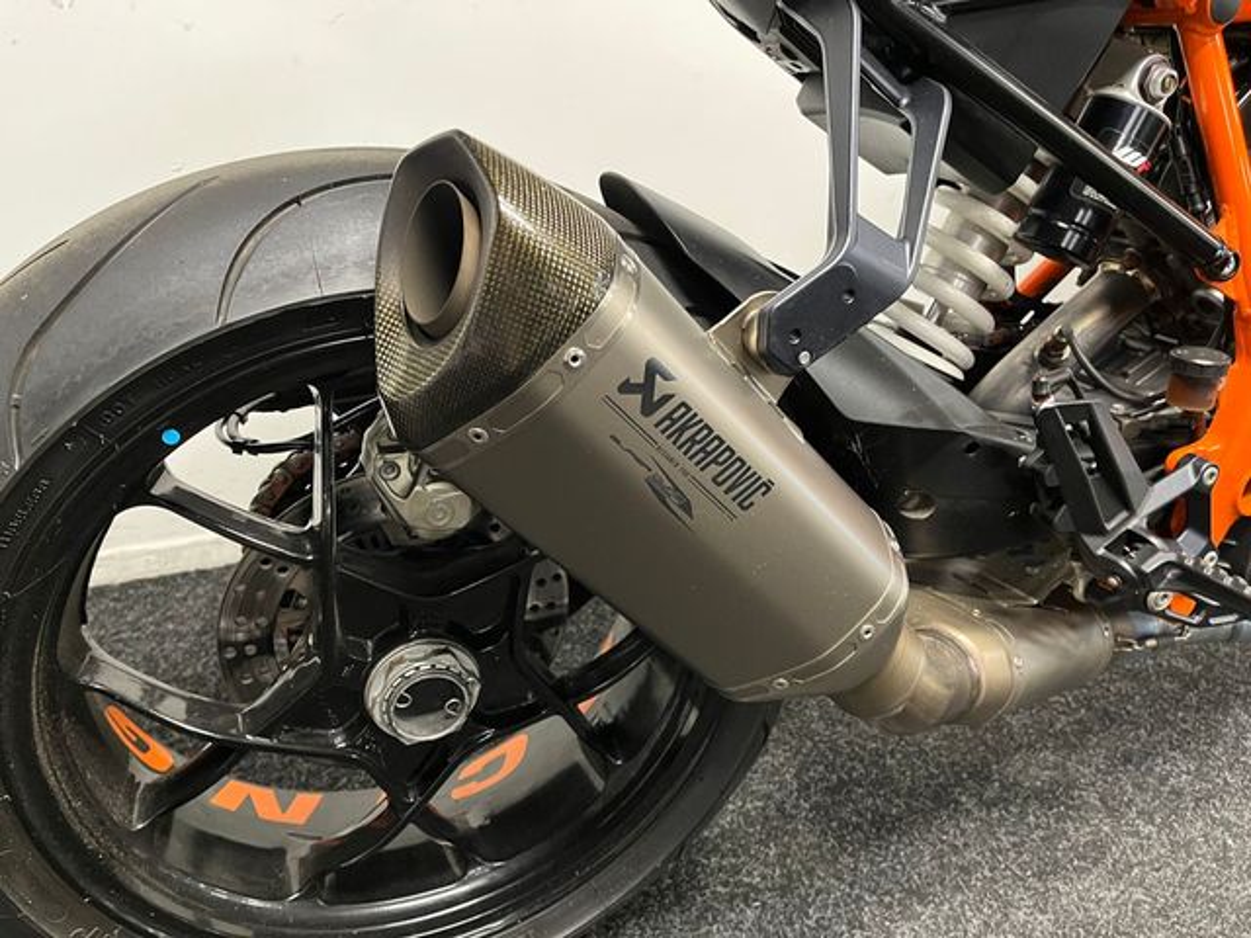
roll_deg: -0.3
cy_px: 469
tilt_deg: -26.1
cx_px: 626
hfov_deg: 67.3
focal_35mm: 26
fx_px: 940
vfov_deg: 53.1
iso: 500
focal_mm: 5.1
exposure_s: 1/33
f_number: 1.6
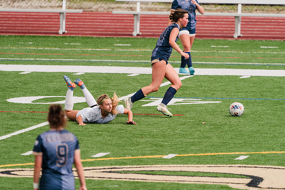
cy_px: 95
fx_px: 4751
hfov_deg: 3.4
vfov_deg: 2.3
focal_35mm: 600
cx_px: 142
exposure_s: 1/1600
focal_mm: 600
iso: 640
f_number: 6.3
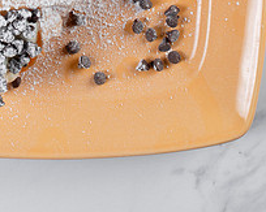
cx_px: 41
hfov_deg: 12.1
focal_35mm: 159
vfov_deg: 9.5
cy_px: -60
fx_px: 1251
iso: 200
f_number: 10
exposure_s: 1/200
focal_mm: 50
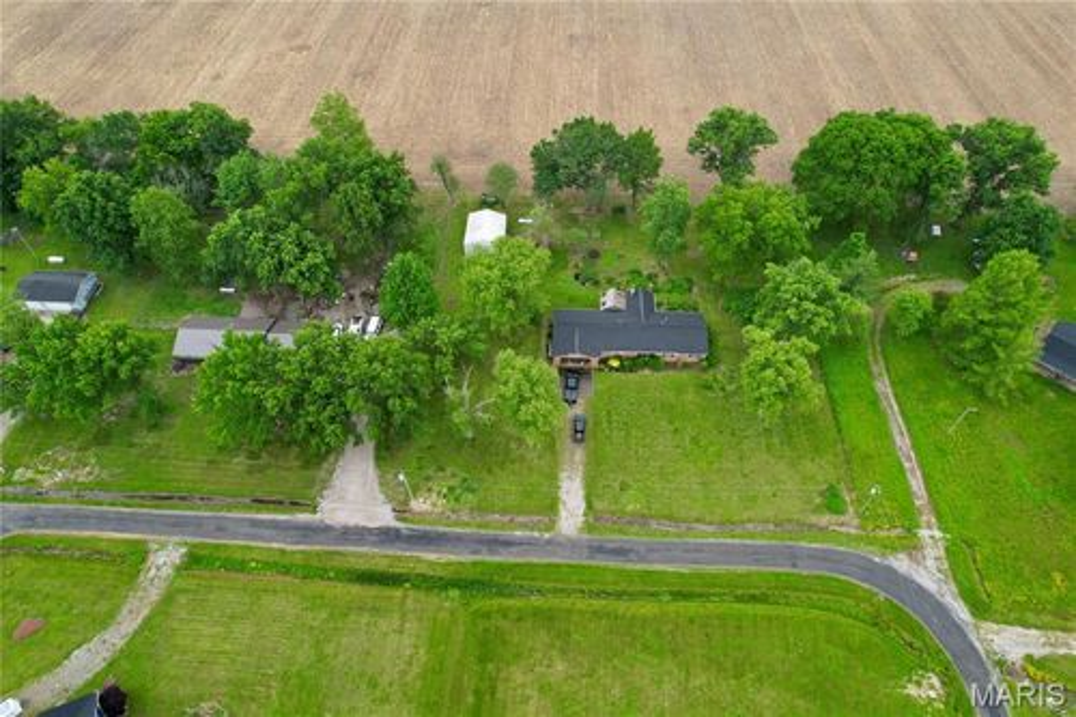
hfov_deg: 78.6
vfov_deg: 57.2
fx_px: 657
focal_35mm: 22
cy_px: 358
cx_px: 538
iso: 100
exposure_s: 1/400
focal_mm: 8.38
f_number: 2.8
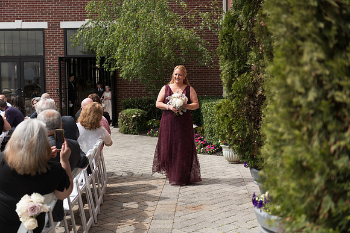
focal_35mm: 50
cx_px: 175
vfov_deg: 27.0
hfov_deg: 39.6
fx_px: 486
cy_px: 116
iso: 64
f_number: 2.8
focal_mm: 50
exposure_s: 1/800
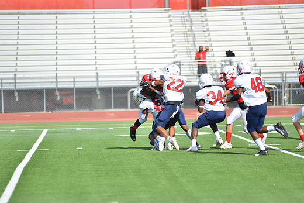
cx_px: 144
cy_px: 106
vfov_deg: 6.2
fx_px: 1884
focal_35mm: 223
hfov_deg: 9.2
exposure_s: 1/1600
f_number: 2.8
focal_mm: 200
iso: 100
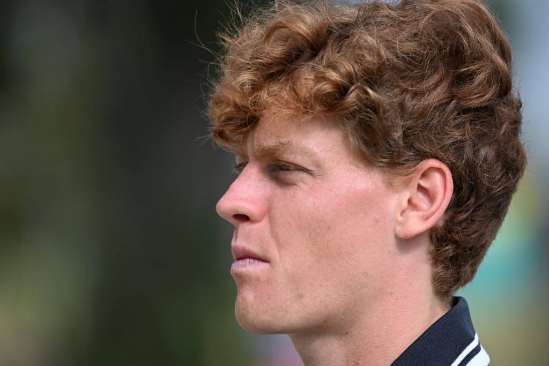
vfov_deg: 3.5
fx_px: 5948
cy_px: 183
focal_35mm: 390
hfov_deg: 5.3
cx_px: 274
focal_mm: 390
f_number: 5.6
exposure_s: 1/1250
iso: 500
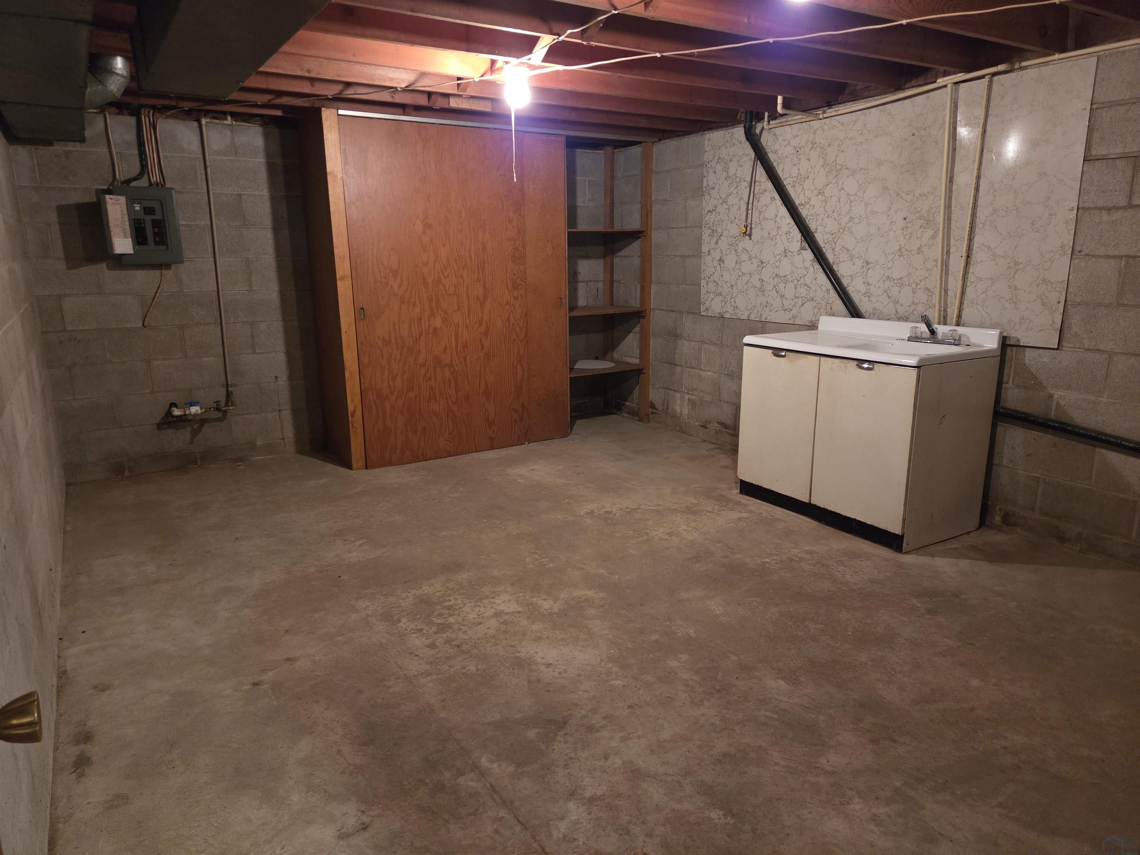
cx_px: 570
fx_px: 757
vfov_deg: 58.9
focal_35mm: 23
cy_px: 428
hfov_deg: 73.9
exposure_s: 1/60
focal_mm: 5.4
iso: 1600
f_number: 1.8
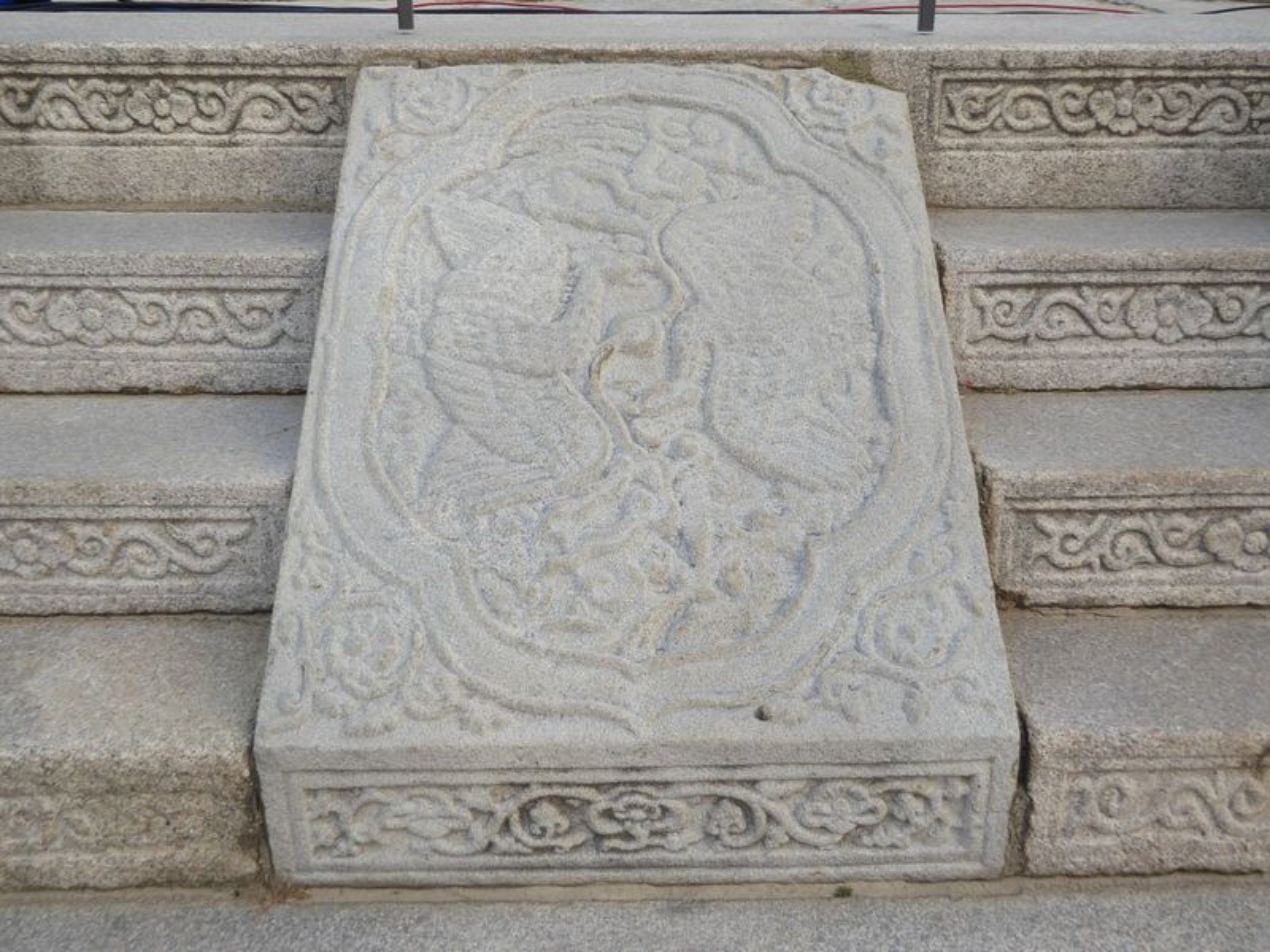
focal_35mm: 36
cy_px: 476
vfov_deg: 39.7
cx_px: 635
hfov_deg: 51.4
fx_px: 1321
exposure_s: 1/320
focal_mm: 6.3
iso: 80
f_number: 3.7
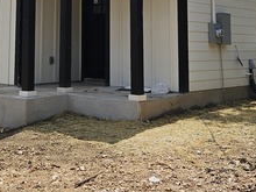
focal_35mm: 67
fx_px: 495
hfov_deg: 28.7
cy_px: -26
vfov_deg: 20.8
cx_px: 78
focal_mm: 5.4
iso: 25
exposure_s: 1/2175
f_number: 1.8
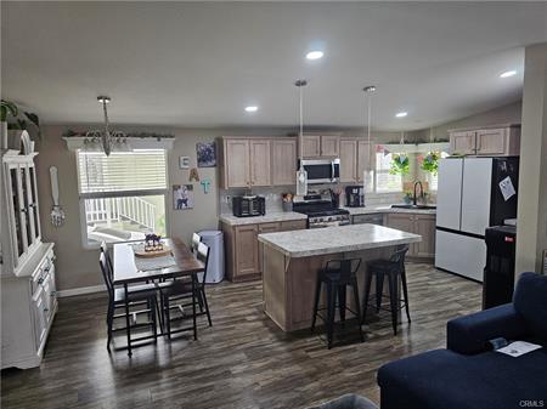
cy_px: 204
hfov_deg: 74.0
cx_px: 274
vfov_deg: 58.8
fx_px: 363
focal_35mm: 23
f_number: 1.7
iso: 320
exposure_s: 1/120
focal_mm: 6.3
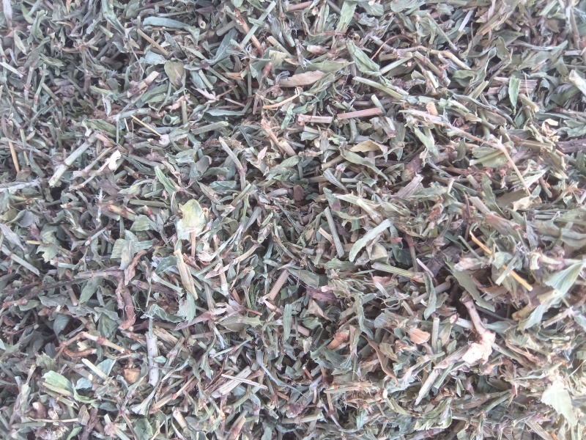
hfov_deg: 65.3
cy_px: 220
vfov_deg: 51.4
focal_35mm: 27
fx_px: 457
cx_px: 293
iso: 177
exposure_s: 1/100
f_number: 2.2
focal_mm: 3.66
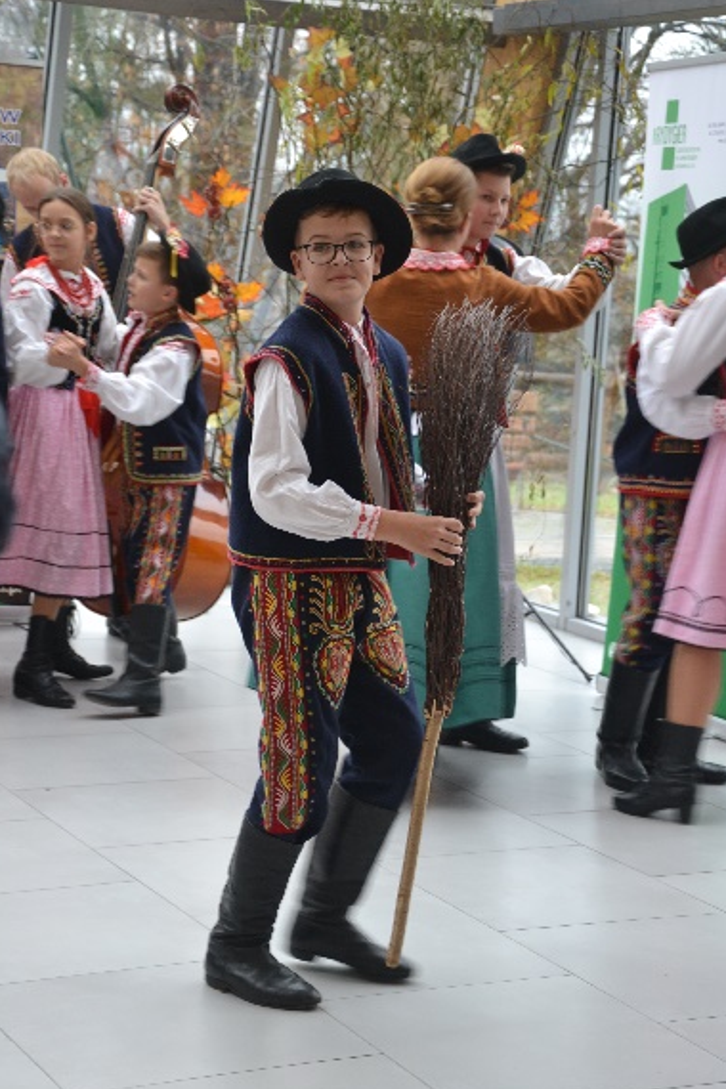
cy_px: 558
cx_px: 361
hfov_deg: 17.3
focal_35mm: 79
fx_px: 2390
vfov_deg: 25.7
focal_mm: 50
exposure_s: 1/60
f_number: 5
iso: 400
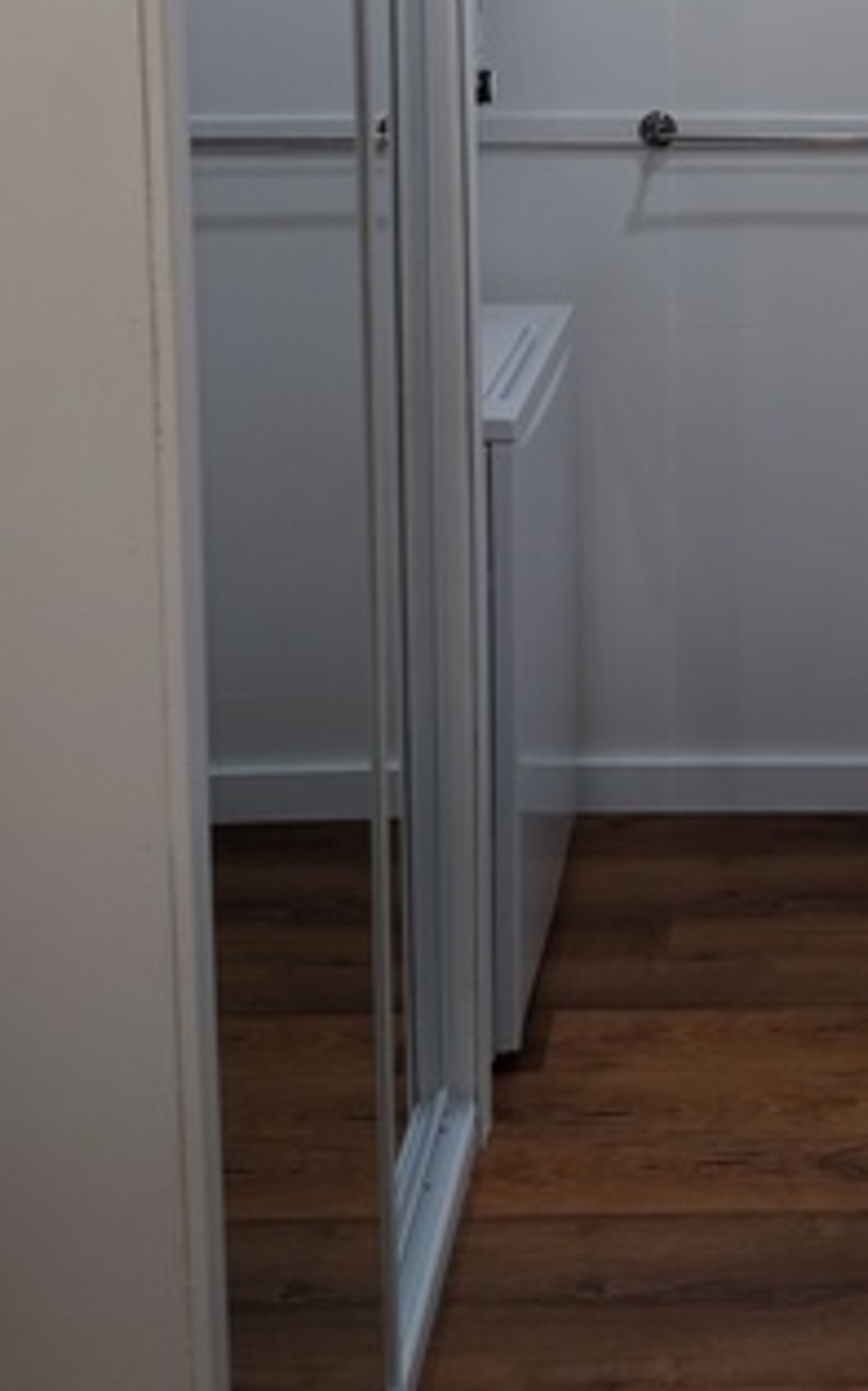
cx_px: 833
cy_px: 100
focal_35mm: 54
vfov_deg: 35.0
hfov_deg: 23.1
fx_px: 2046
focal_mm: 5.56
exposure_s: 1/120
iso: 275
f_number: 1.8
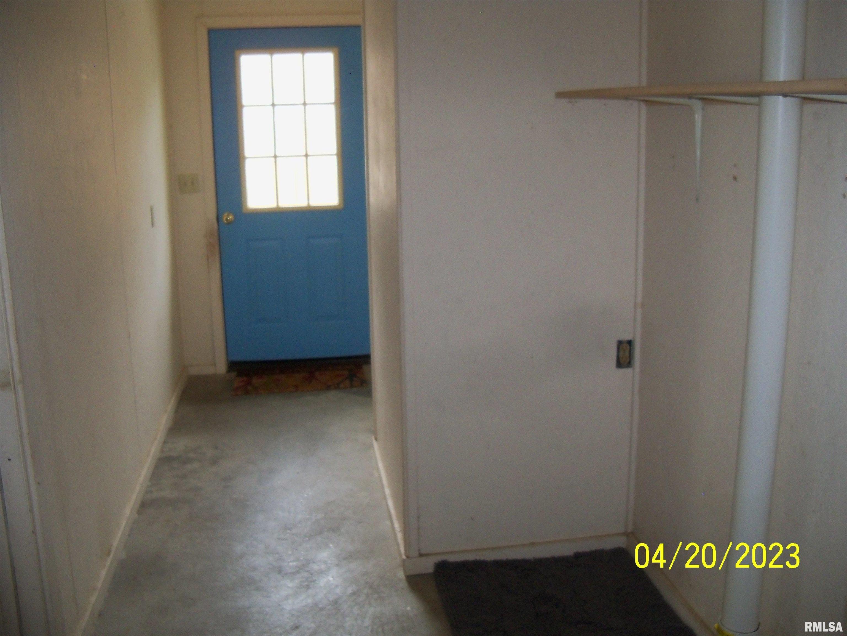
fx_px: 856
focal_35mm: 35
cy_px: 318
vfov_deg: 40.7
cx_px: 424
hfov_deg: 52.6
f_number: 3.5
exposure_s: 1/30
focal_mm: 6.2
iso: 200
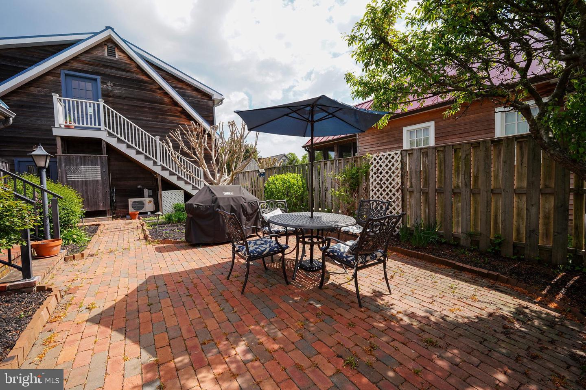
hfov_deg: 100.4
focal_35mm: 15
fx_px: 244
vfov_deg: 77.3
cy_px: 195
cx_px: 293
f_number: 7.1
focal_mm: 10
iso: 100
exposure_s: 1/200
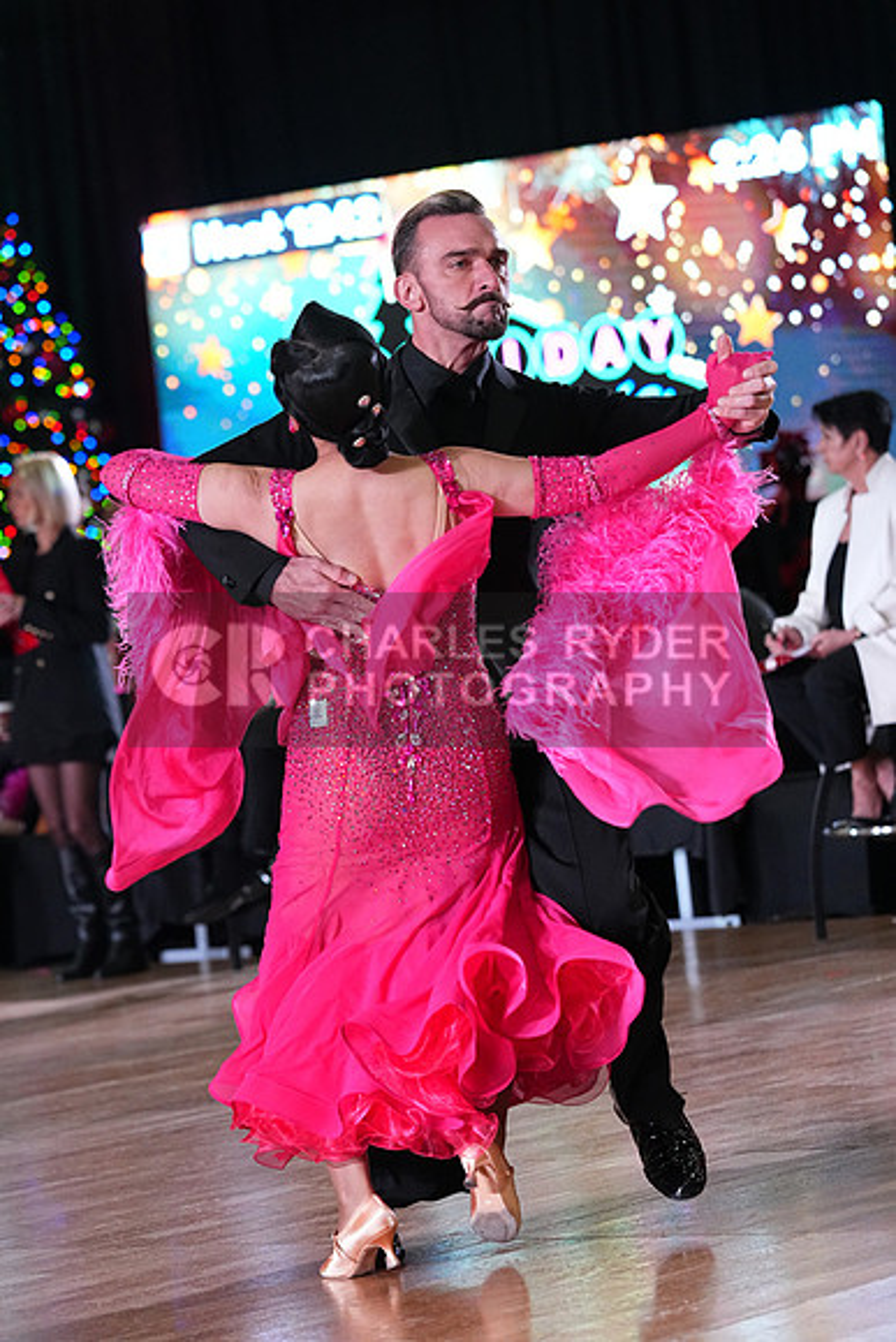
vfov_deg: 13.6
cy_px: 671
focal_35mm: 151
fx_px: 5634
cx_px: 448
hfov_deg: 9.1
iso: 6400
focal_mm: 151
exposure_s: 1/400
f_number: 4.5
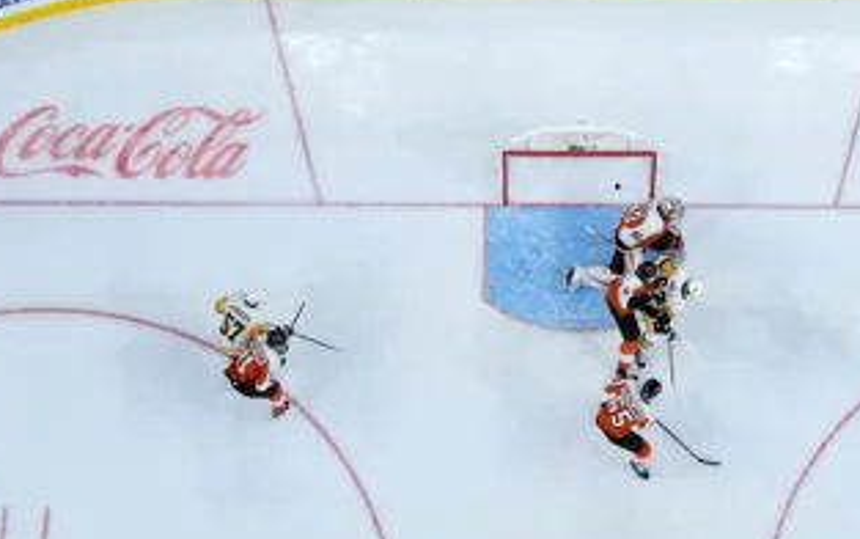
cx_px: 580
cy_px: 151
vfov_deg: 10.9
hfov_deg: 17.3
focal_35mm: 120
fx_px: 2814
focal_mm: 82
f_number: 4
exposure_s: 1/2000
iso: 2000
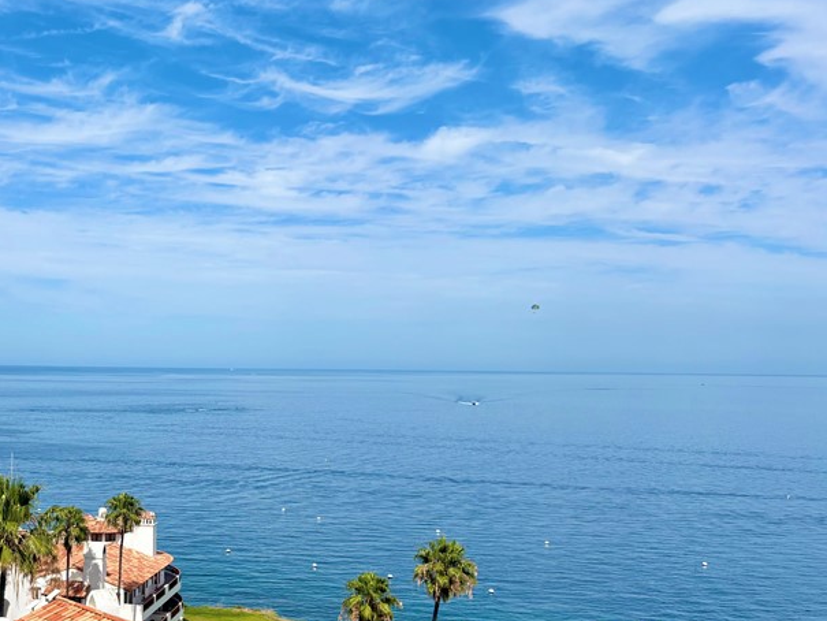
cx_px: 150
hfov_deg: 40.9
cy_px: 401
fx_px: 1051
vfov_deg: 32.7
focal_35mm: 44
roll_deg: -0.6
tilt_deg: -2.9
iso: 50
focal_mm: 5.96
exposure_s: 1/5814
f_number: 1.6
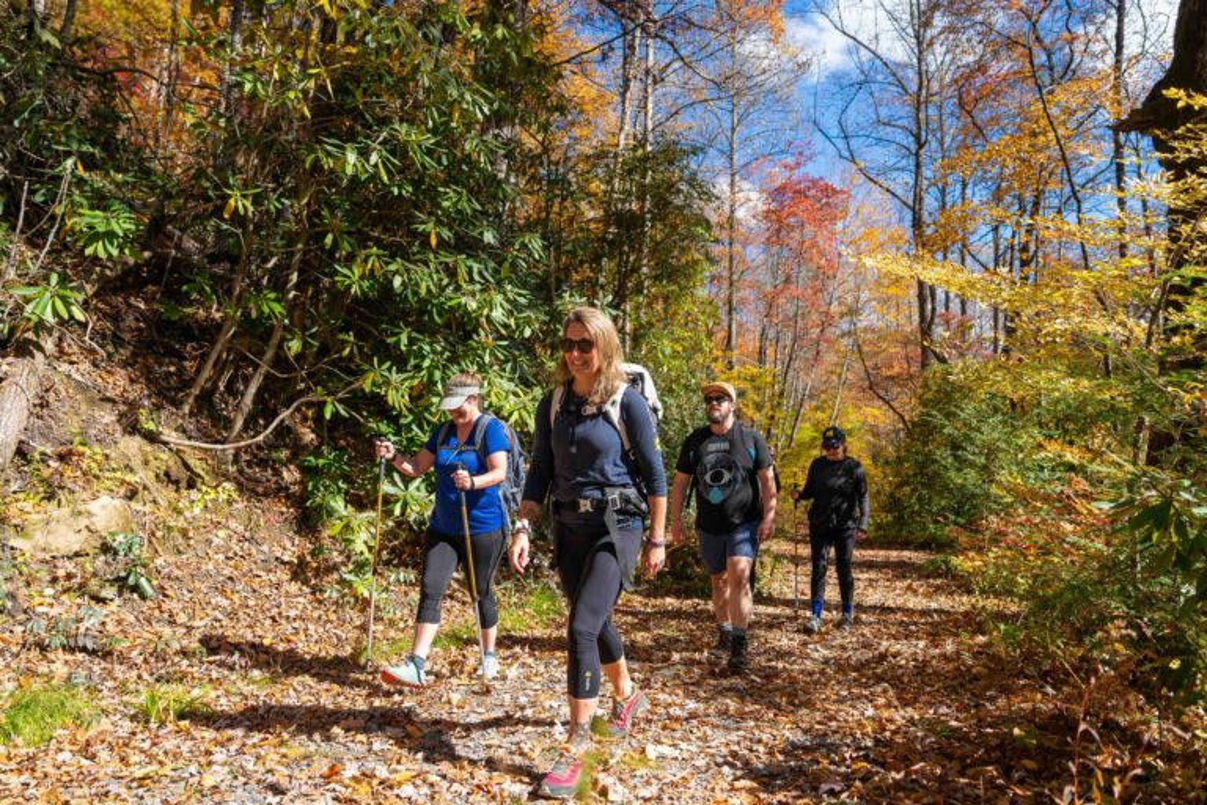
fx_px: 805
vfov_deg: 53.1
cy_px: 402
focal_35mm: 24
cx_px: 604
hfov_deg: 73.7
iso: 125
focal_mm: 24
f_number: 2.8
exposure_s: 1/800
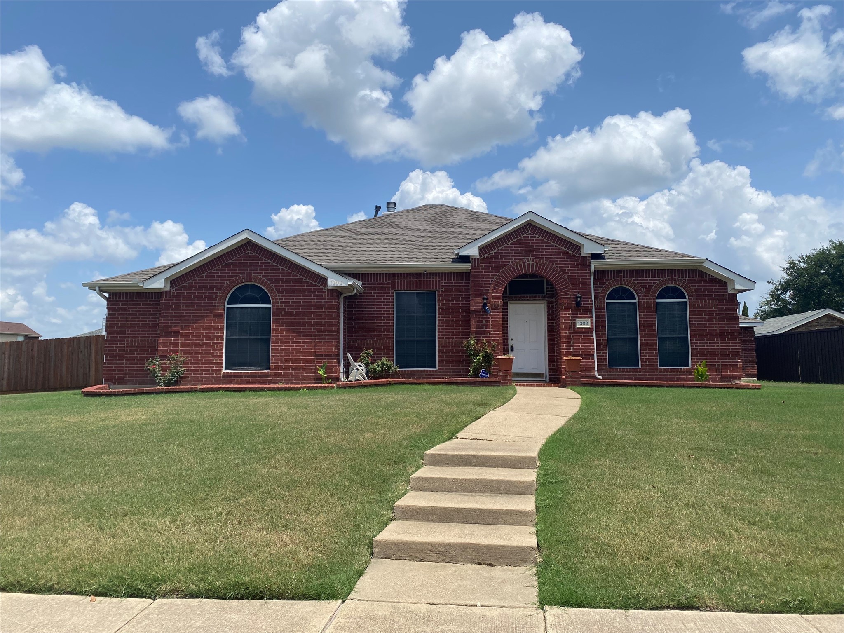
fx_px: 634
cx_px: 422
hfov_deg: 67.3
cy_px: 316
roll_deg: +0.3
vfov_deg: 53.1
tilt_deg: +6.4
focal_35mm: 26
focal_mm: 4.25
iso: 32
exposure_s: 1/4274
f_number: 1.8
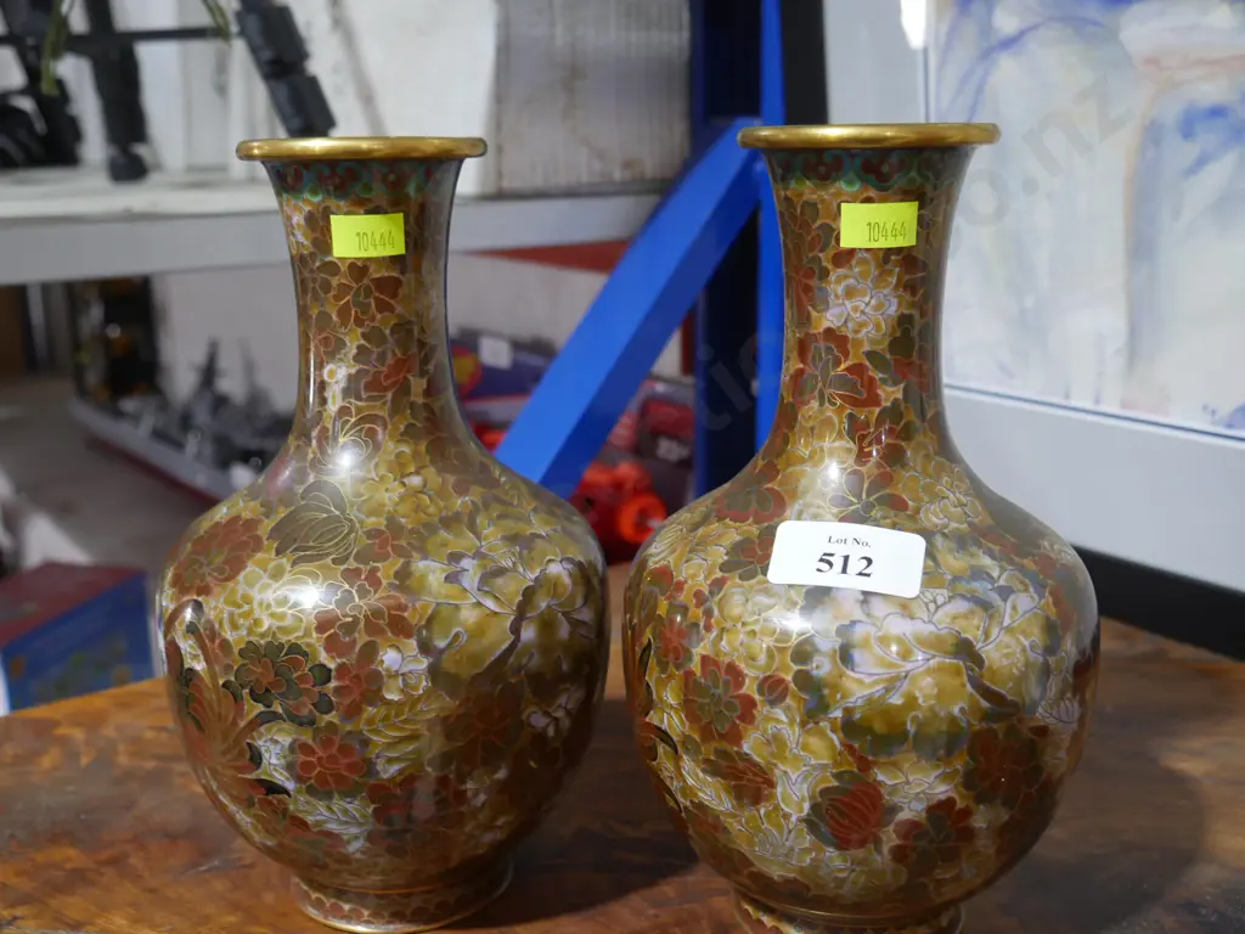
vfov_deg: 37.7
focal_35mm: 38
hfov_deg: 49.0
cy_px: 467
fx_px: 1367
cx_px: 622
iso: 800
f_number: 4.1
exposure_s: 1/60
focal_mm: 19
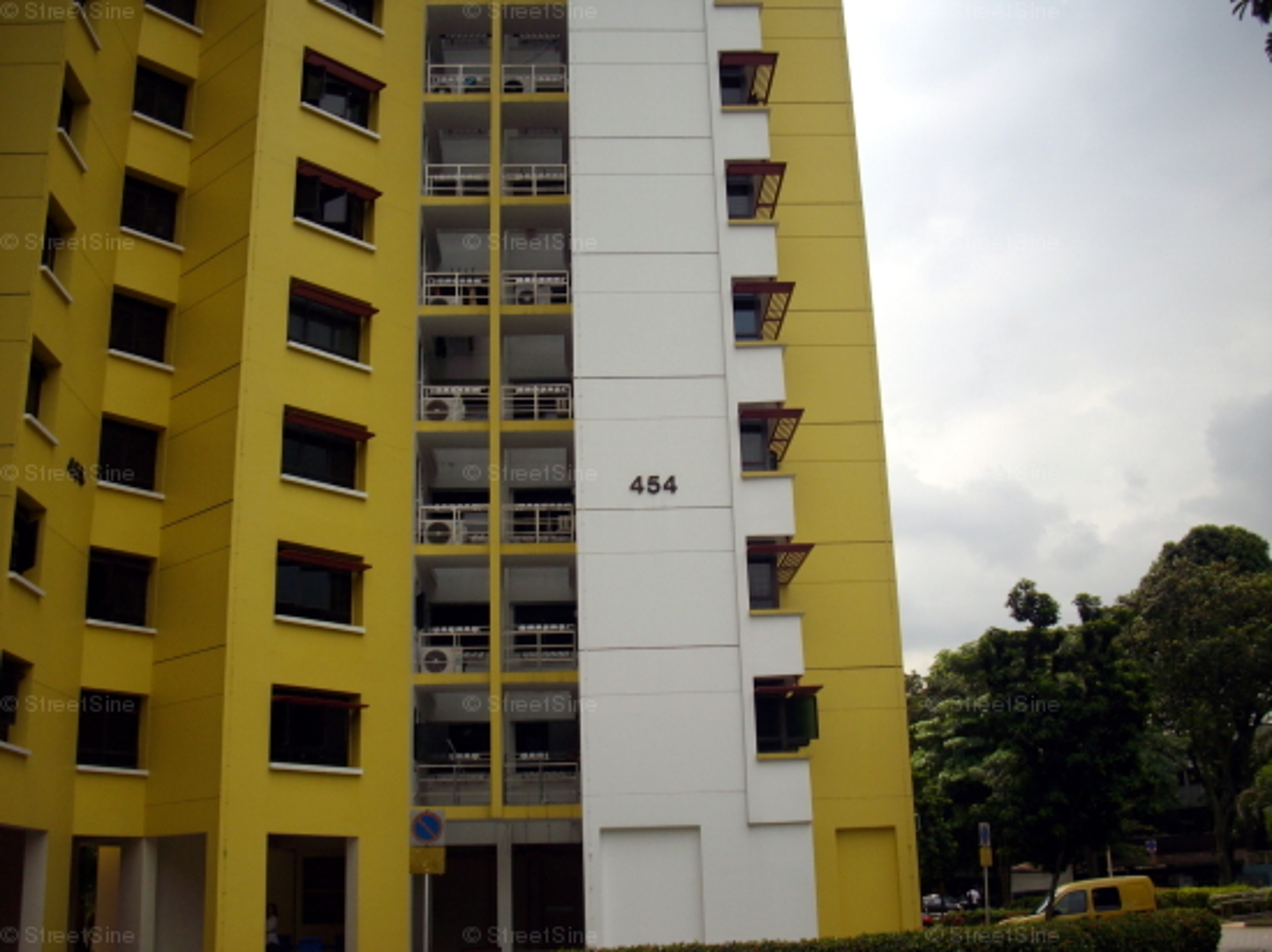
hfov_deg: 50.2
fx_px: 1359
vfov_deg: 38.6
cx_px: 636
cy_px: 476
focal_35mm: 37
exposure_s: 1/200
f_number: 5.6
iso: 80
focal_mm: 6.2
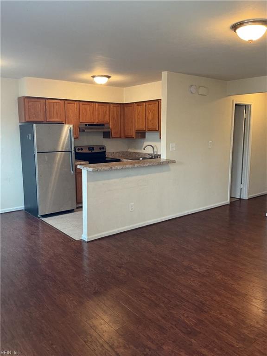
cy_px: 178
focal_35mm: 29
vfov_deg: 61.7
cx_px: 134
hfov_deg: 48.2
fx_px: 298
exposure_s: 1/60
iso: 125
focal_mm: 3
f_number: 1.8
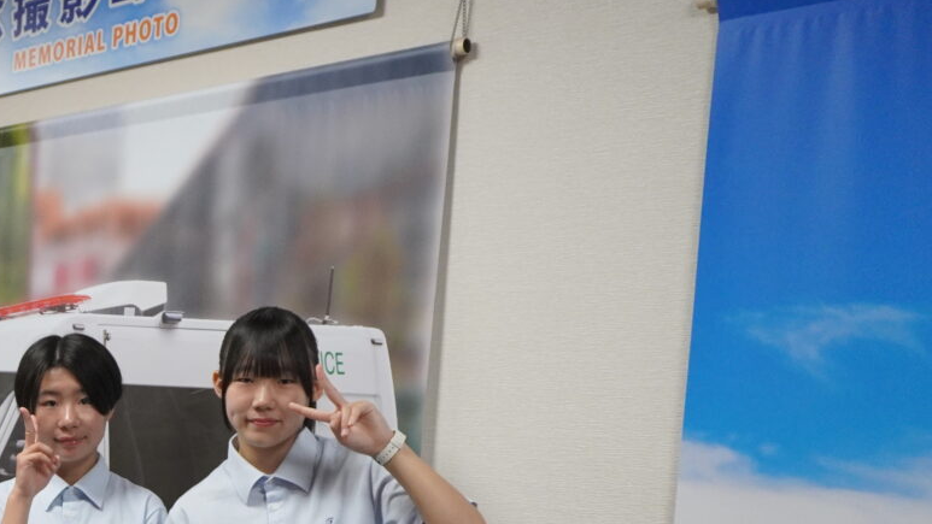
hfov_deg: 29.9
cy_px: 611
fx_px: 1538
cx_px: -124
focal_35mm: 62
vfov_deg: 18.4
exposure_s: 1/160
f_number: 4
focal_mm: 17
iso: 1250
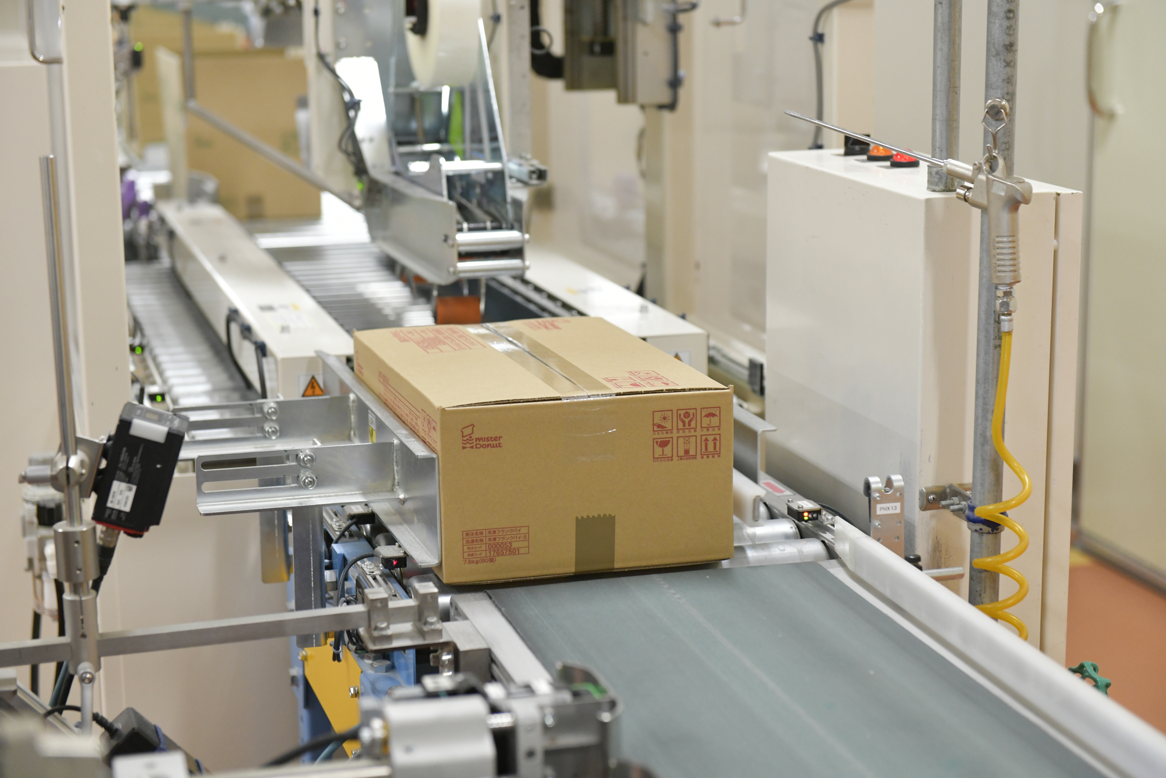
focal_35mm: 66
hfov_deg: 30.5
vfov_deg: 20.6
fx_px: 2137
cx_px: 583
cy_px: 389
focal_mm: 66
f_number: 3.5
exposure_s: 1/200
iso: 3200
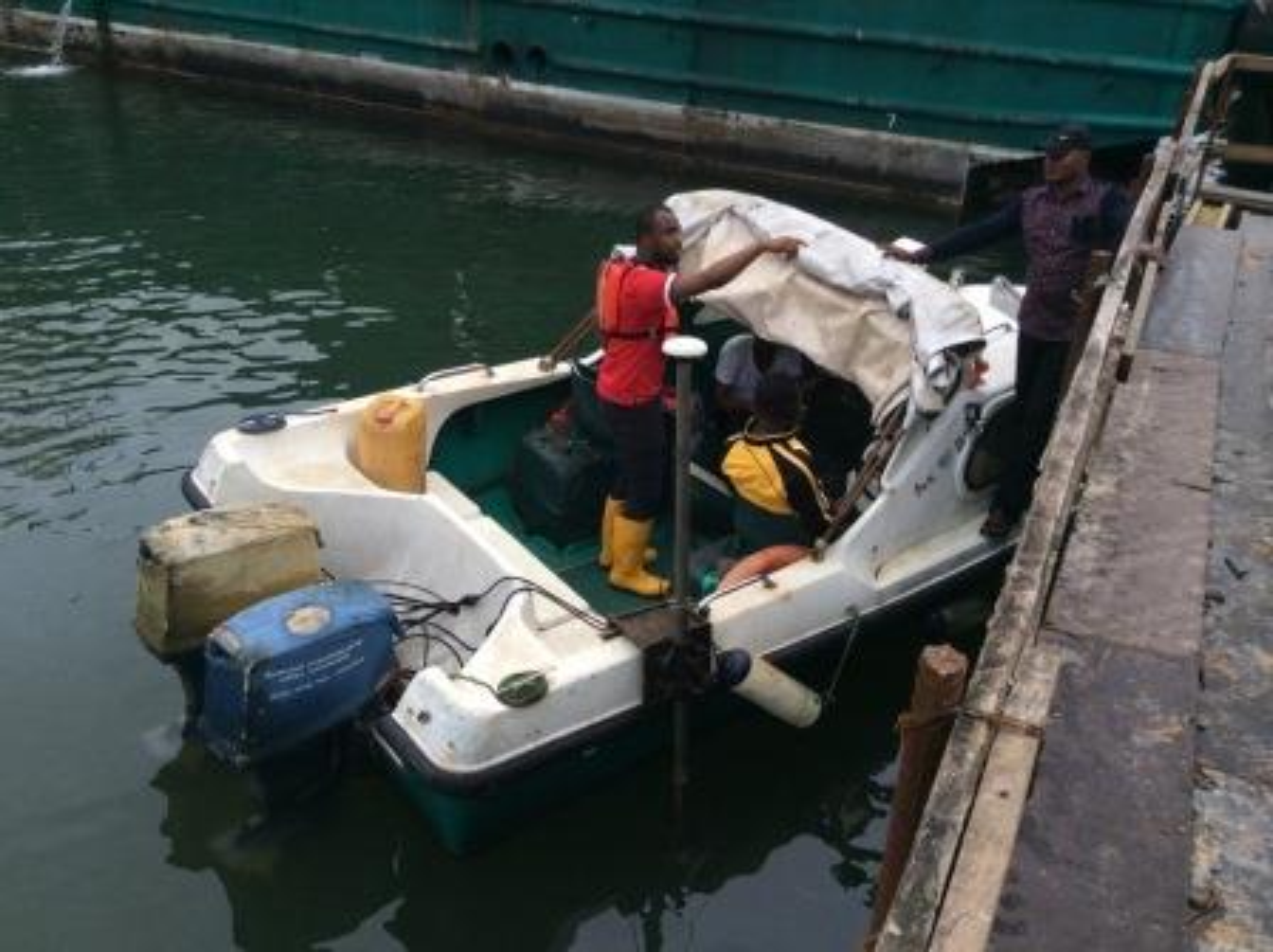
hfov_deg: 55.4
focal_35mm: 33
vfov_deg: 42.9
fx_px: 1212
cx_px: 636
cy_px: 476
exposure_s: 1/389
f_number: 2.4
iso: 32
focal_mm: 3.3
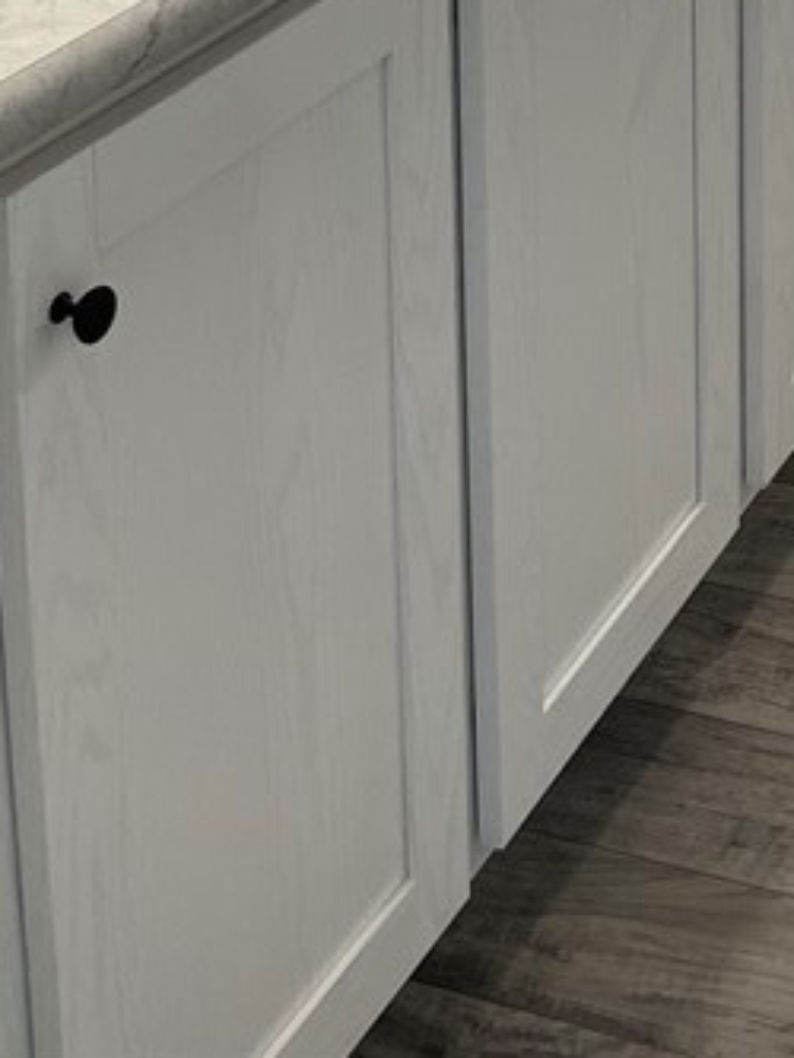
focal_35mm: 80
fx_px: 2445
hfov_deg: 17.1
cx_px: 1102
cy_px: -553
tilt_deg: -9.5
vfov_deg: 20.6
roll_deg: -0.1
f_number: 1.6
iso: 100
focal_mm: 4.2
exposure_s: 1/120
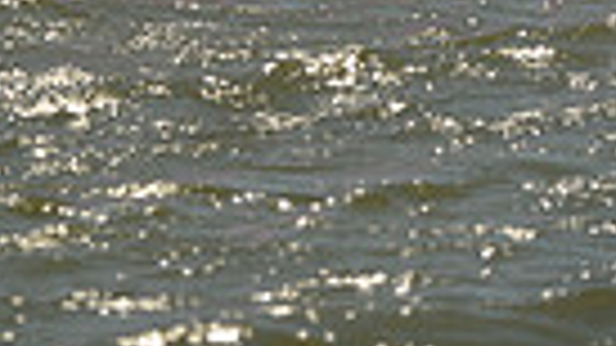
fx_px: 14518
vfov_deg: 1.4
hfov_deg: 2.4
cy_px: -926
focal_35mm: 889
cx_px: -200
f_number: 11
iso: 280
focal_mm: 200
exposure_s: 1/1600
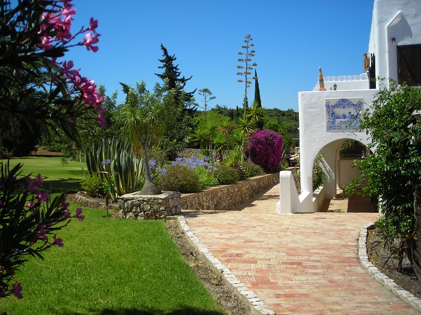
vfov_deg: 37.7
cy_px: 158
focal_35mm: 38
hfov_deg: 49.0
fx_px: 462
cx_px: 210
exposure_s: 1/954
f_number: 3.2
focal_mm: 6.3
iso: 50
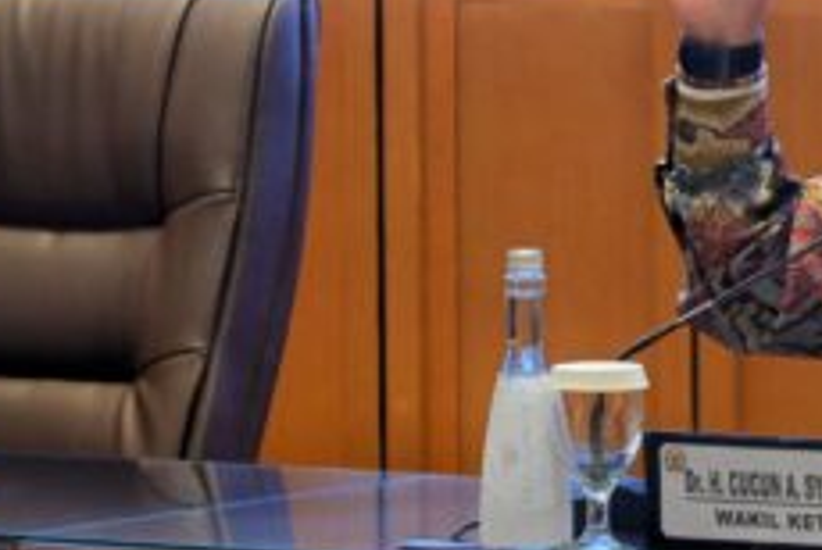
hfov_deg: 4.3
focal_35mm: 476
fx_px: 10882
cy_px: 127
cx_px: 1079
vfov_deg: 2.9
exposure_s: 1/125
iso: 5000
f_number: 6.3
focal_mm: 165
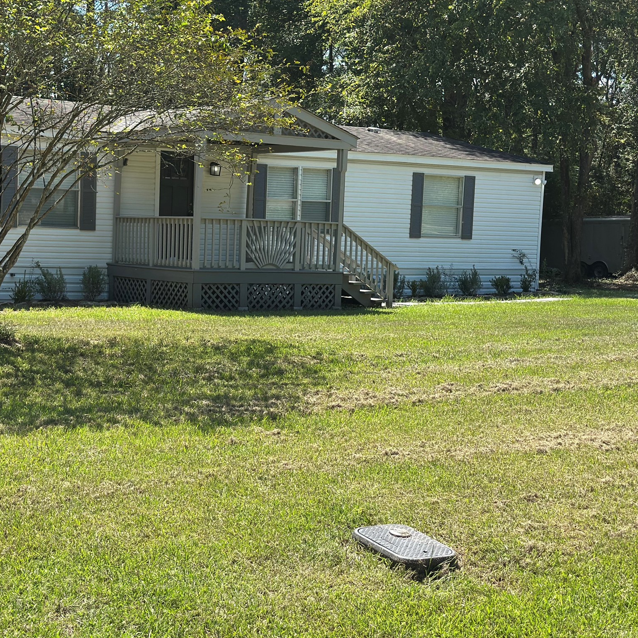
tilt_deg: -4.3
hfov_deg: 29.9
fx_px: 1189
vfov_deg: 30.0
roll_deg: -2.0
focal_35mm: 57
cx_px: 232
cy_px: 320
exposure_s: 1/2114
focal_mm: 6.86
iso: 100
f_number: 1.78
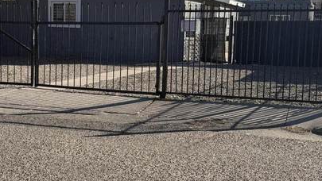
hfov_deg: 33.7
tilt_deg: -3.6
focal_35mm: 62
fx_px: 529
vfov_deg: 19.4
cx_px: 121
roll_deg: -2.1
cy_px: 79
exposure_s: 1/3953
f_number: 1.78
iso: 80
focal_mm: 6.76
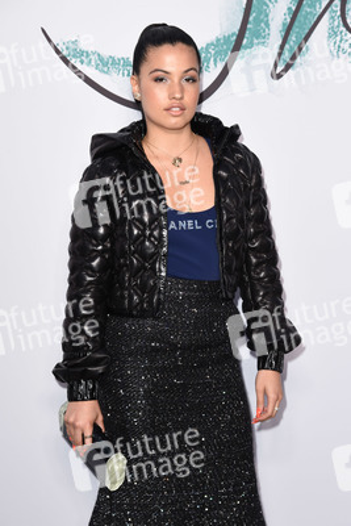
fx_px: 1242
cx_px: 176
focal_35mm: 85
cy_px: 263
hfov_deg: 16.1
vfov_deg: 23.9
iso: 800
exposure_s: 1/250
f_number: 5.6
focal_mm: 85
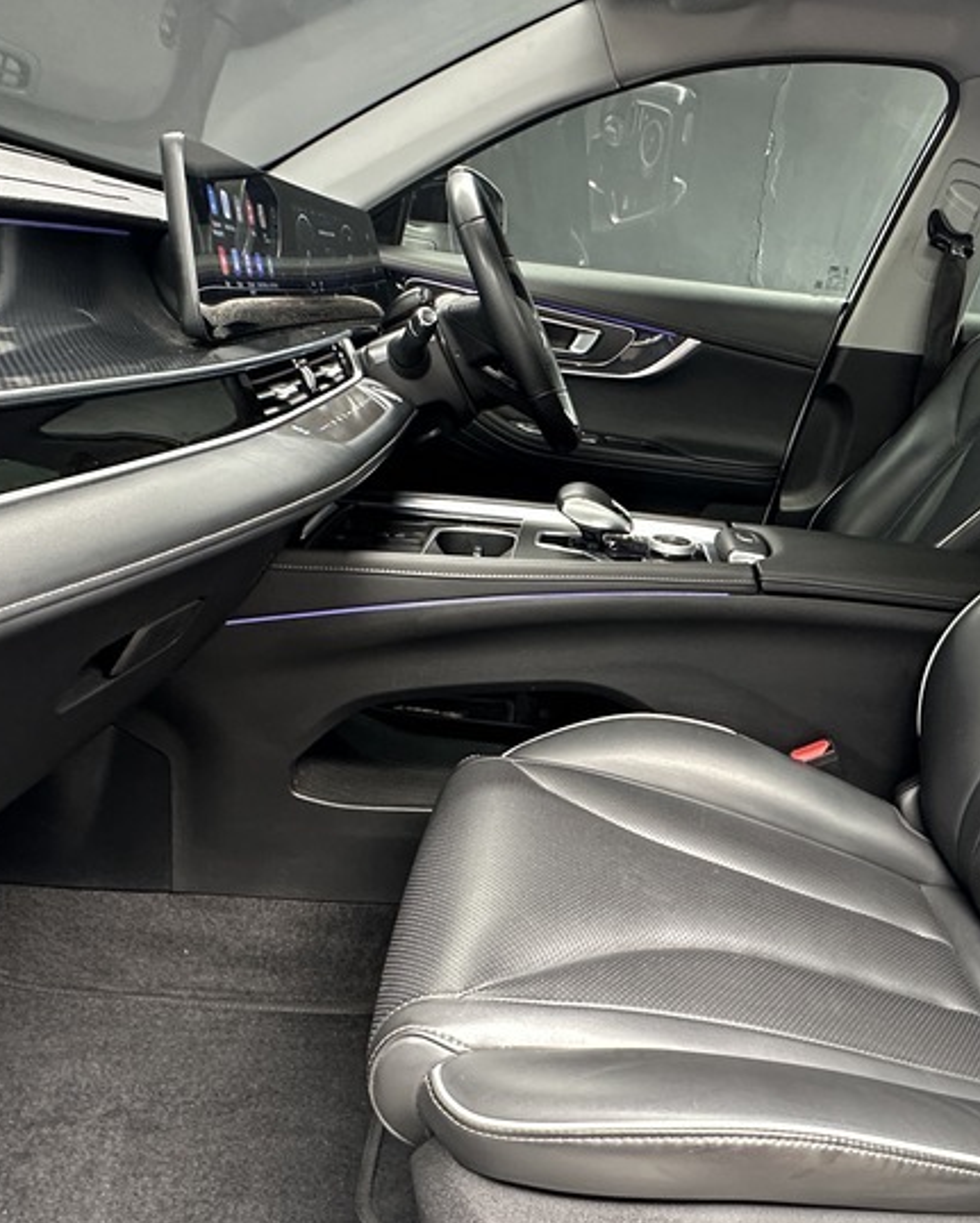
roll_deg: -9.1
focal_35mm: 26
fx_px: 942
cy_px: 650
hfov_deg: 53.2
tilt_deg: -19.3
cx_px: 696
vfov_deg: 65.9
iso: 500
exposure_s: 1/60
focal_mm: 2.22
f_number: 2.2
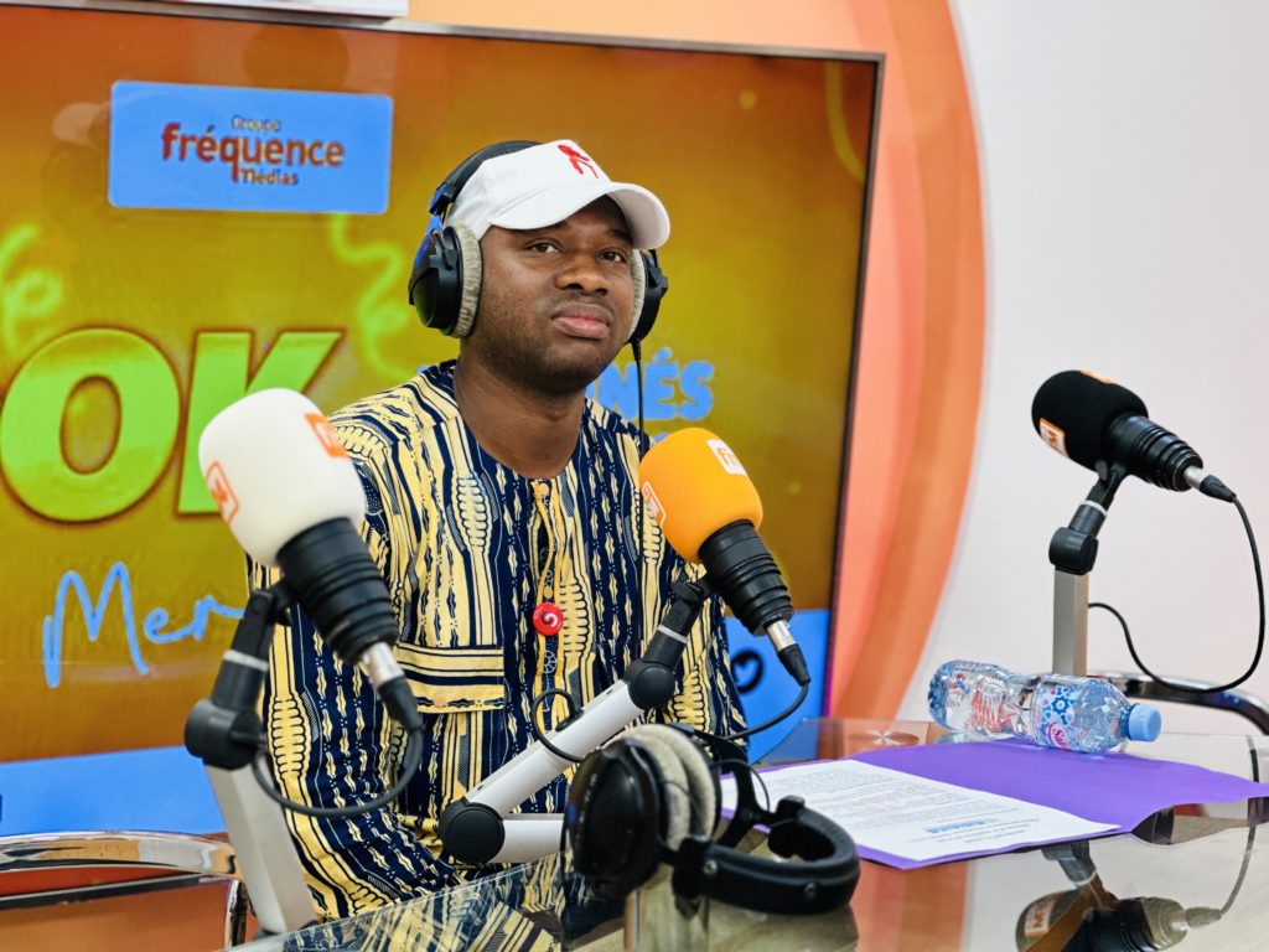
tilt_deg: -5.4
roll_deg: -1.1
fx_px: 2823
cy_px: 476
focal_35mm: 77
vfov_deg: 19.1
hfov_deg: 25.3
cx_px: 634
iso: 160
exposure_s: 1/100
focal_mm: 9
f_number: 2.8
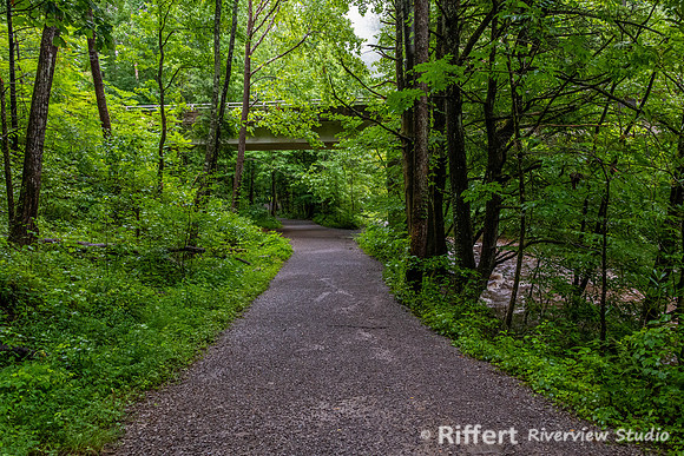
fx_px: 532
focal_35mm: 28
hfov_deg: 65.5
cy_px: 228
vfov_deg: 46.4
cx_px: 342
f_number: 8
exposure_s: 1/160
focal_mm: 28
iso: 6400
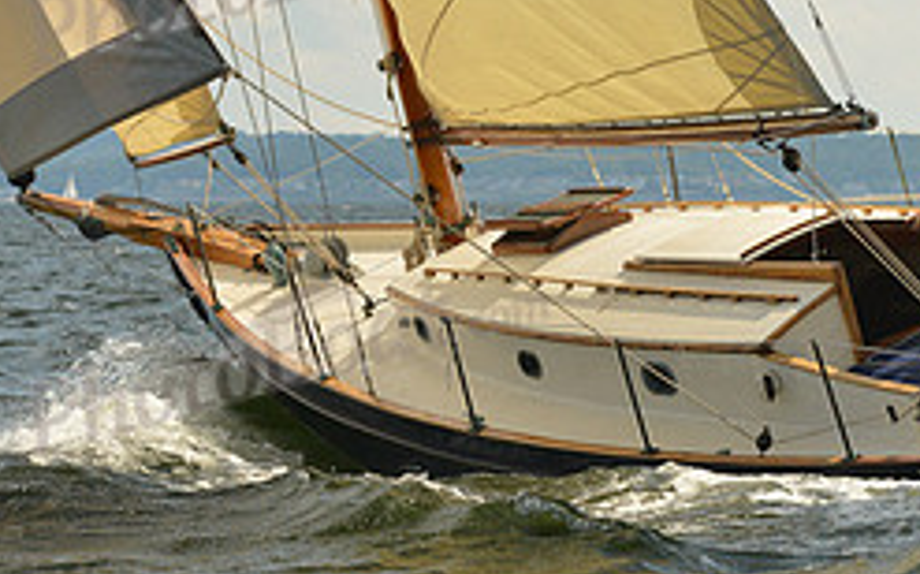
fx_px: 7316
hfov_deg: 7.2
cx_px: 745
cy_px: 114
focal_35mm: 292
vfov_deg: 4.5
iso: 1000
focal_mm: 122
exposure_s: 1/1250
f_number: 9
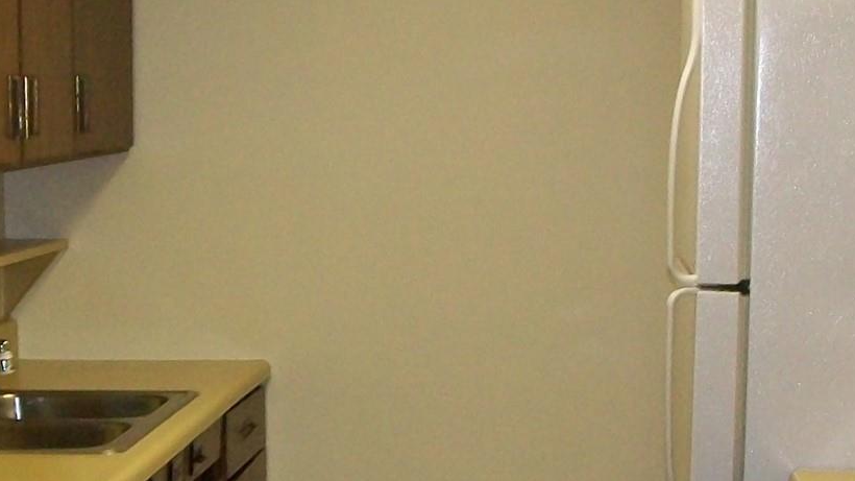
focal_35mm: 98
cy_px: 333
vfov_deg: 12.3
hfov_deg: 21.6
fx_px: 2221
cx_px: 244
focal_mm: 6
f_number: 2.7
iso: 160
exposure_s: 1/60
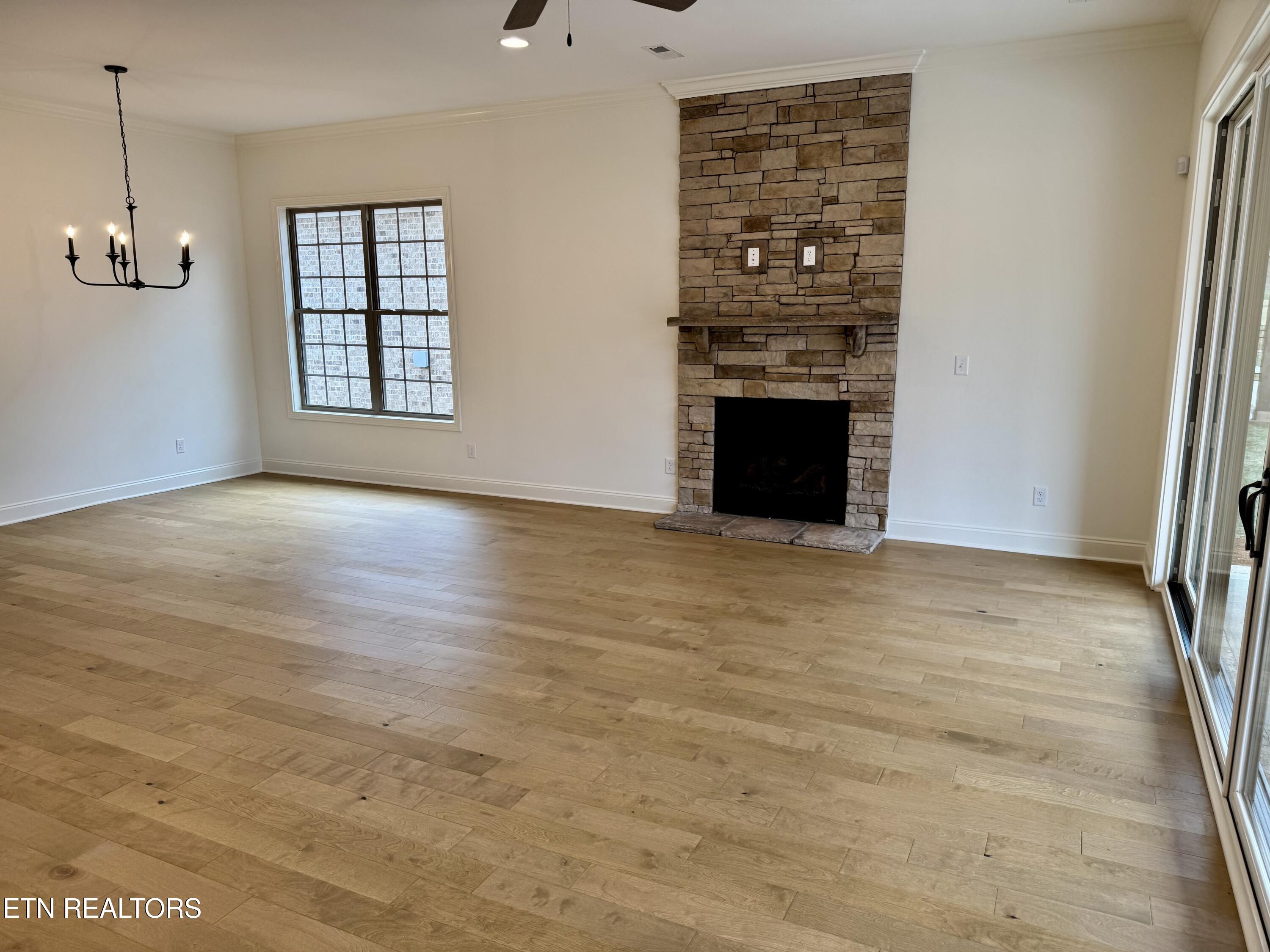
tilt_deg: -10.7
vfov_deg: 56.8
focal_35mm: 24
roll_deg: +0.3
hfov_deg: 71.6
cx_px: 635
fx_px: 881
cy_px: 476
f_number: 1.78
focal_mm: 6.76
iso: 100
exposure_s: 1/120
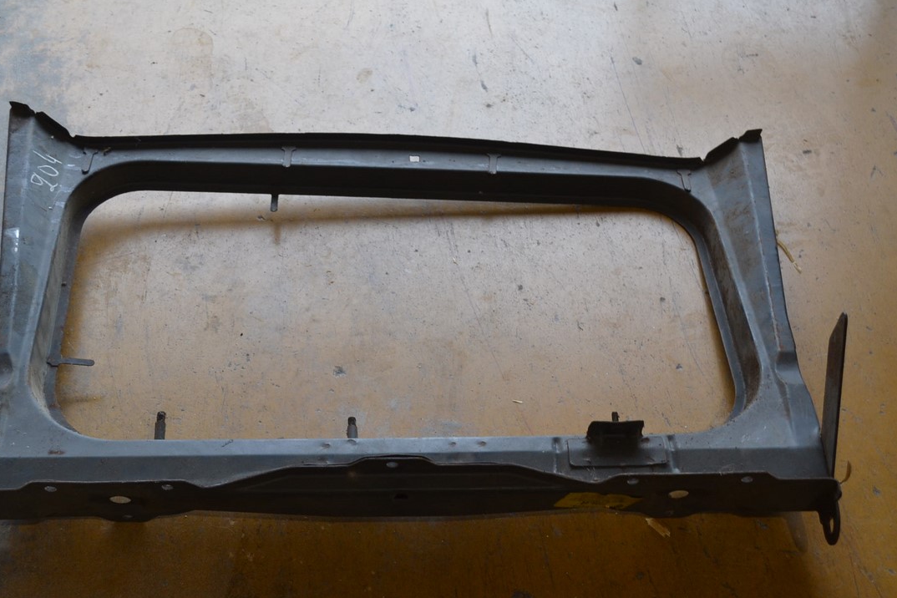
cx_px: 424
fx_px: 1221
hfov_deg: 40.3
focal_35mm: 49
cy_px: 347
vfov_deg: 27.5
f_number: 4.2
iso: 500
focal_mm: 26
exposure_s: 1/60
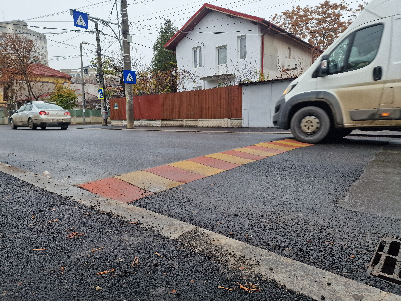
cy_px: 150
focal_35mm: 23
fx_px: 266
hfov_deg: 73.9
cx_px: 200
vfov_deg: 58.9
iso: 50
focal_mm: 6.4
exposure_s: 1/120
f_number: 1.8
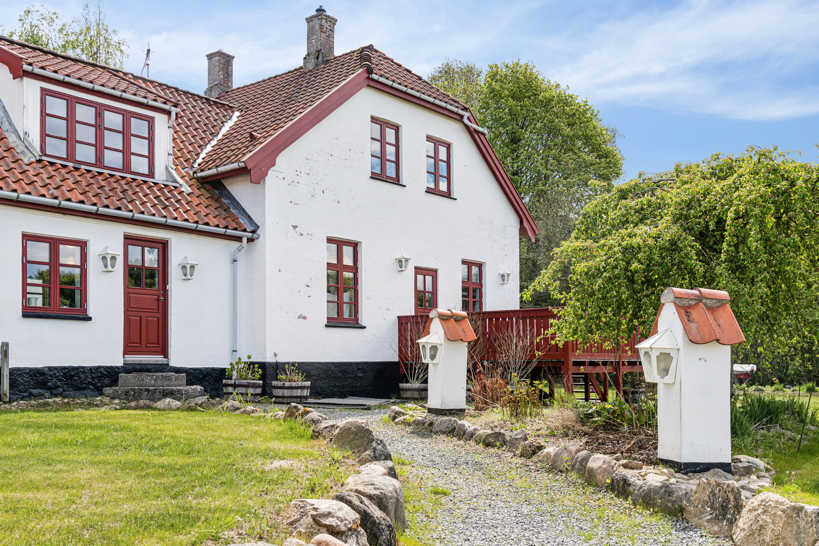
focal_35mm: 34
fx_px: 785
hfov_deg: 55.1
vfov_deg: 38.4
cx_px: 410
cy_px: 273
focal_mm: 23
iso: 200
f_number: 8
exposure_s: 1/160
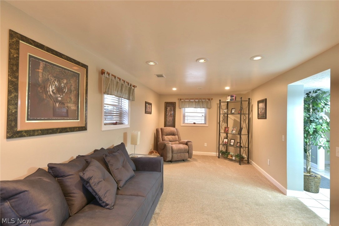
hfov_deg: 93.3
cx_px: 170
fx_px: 160
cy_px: 113
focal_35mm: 17
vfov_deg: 70.4
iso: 63
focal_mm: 17
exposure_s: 1
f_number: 5.6
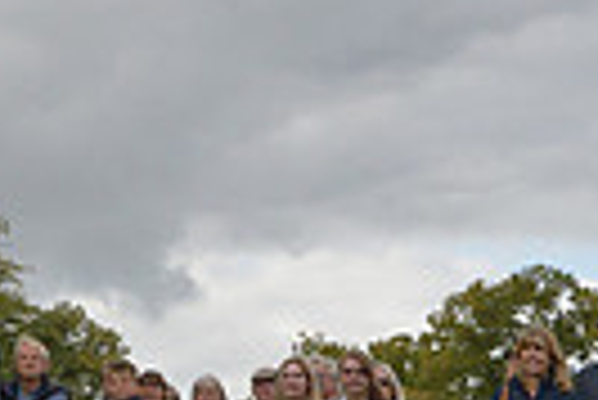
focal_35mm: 218
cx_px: -544
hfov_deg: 9.0
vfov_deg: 6.3
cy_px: -90
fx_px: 3625
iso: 2000
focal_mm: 50
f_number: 11
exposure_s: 1/1600
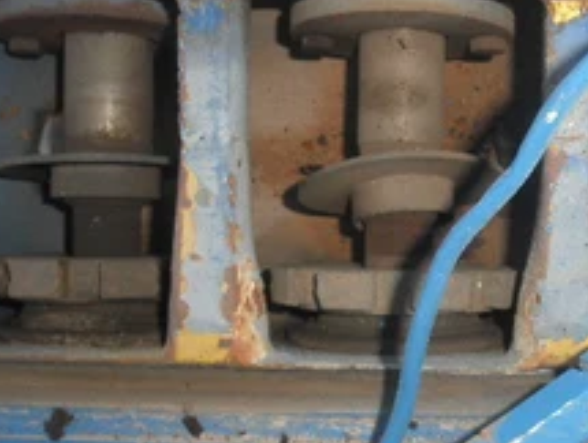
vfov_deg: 28.1
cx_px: 438
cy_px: 265
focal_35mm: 52
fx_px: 885
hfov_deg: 36.0
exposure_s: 1/30
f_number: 8.5
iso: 64
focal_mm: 5
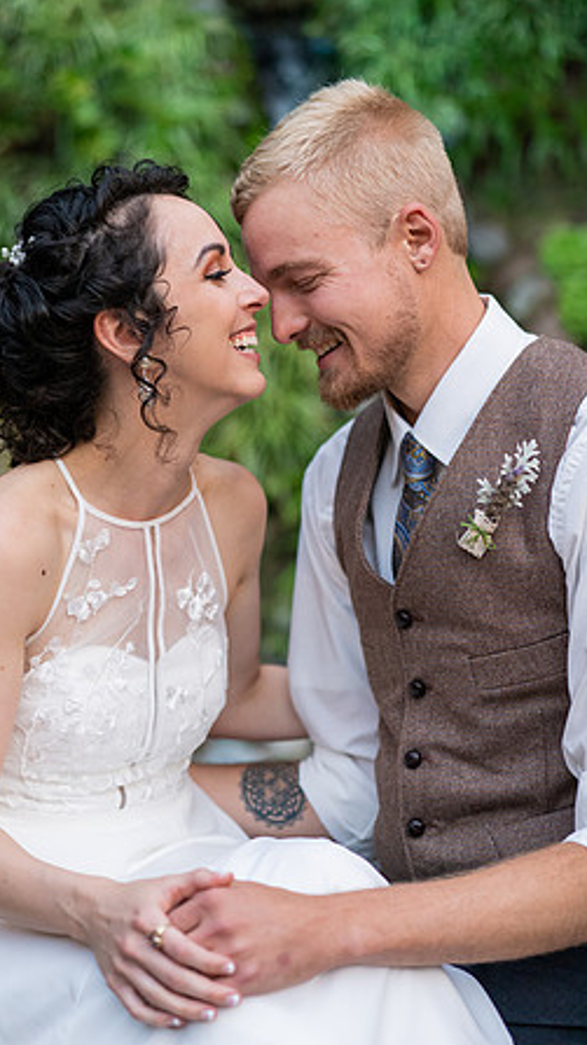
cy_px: 524
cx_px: 250
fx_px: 1607
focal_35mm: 58
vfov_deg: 36.0
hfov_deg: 20.7
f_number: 2.2
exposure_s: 1/320
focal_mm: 55
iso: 500
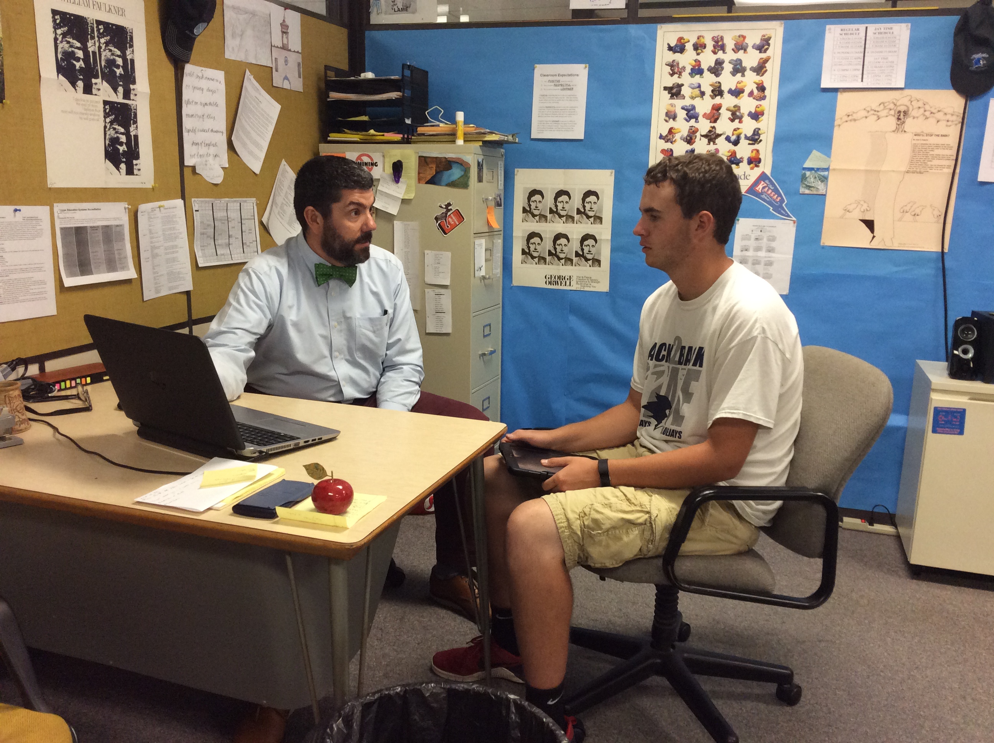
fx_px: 918
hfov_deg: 56.9
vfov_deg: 44.1
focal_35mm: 32
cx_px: 497
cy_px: 372
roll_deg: -1.8
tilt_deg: -13.9
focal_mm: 3.3
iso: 80
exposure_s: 1/24
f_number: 2.4
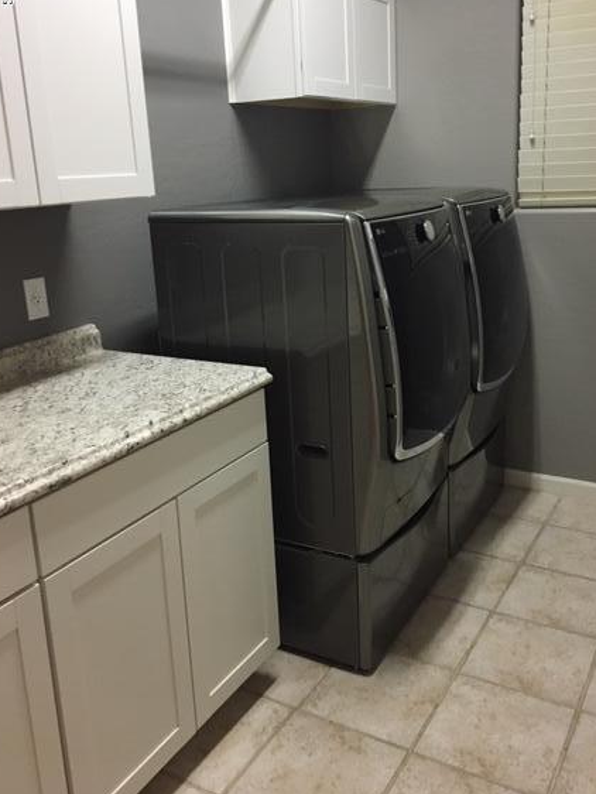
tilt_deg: -14.1
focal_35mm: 33
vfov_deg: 55.2
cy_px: 348
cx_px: 318
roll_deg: +2.8
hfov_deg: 43.0
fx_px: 757
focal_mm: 4.15
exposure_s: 1/30
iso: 160
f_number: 2.2
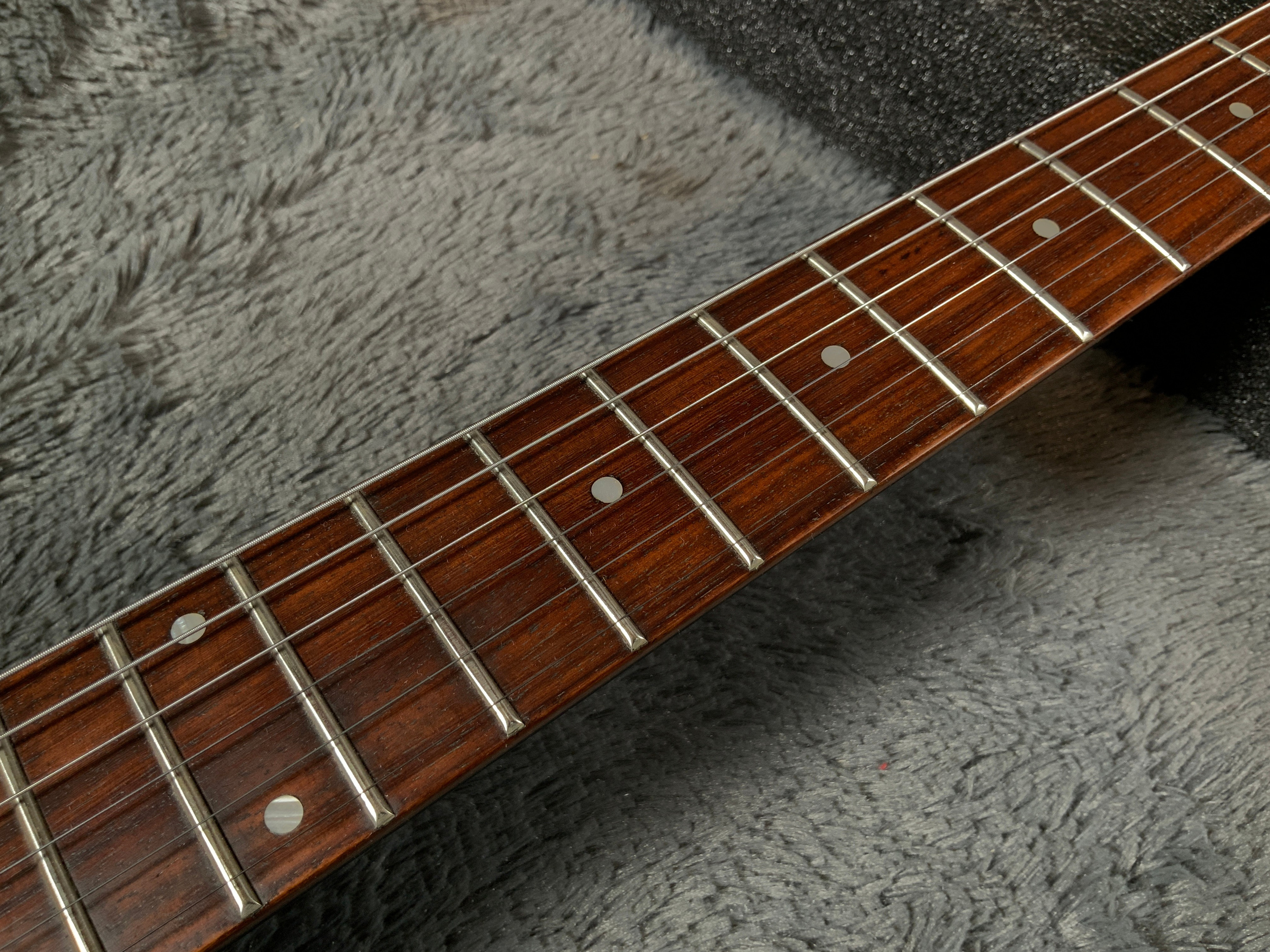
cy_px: 476
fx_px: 1064
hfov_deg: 61.7
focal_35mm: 29
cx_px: 635
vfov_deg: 48.2
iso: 64
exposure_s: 1/78
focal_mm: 3
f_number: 1.8
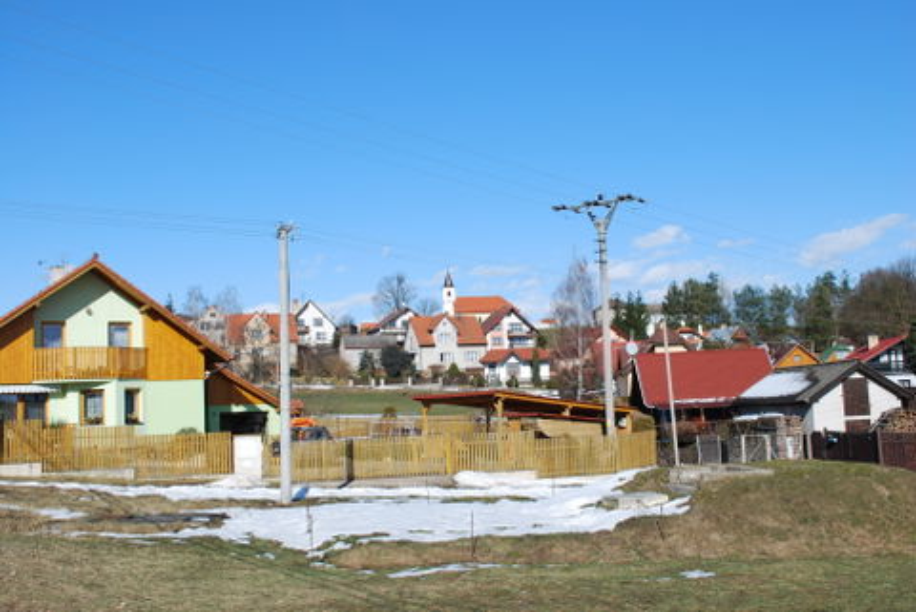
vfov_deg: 34.3
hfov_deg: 49.5
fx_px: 993
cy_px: 306
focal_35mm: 39
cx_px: 458
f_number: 8
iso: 100
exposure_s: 1/250
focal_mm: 26
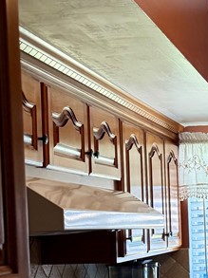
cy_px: 228
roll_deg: +2.4
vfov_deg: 22.9
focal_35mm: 84
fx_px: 674
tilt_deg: -0.9
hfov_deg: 15.5
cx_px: 350
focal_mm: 6.76
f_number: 1.78
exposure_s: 1/120
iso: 250
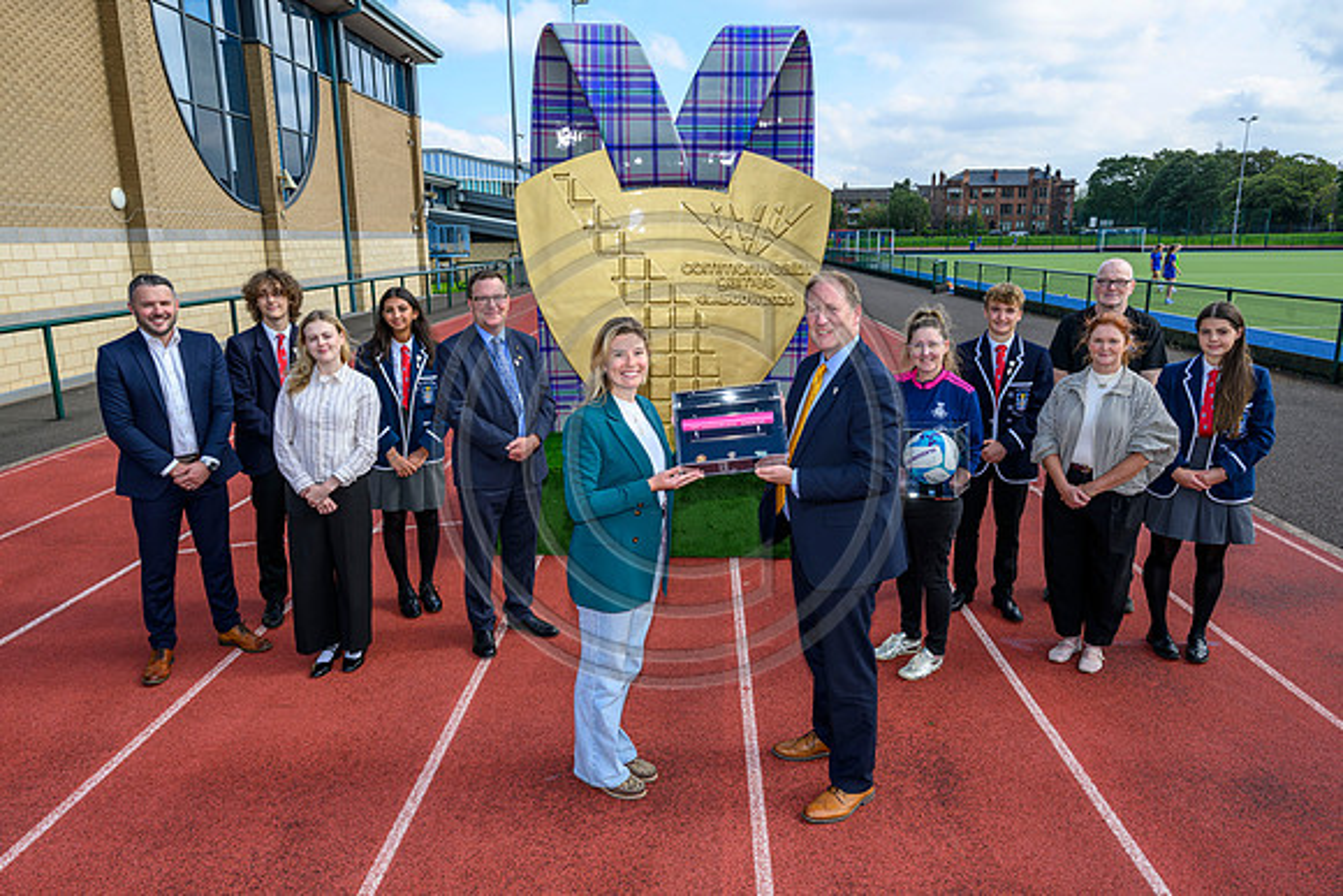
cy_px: 448
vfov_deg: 53.2
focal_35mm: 24
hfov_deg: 73.7
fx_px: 896
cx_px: 672
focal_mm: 24
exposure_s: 1/125
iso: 200
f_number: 10
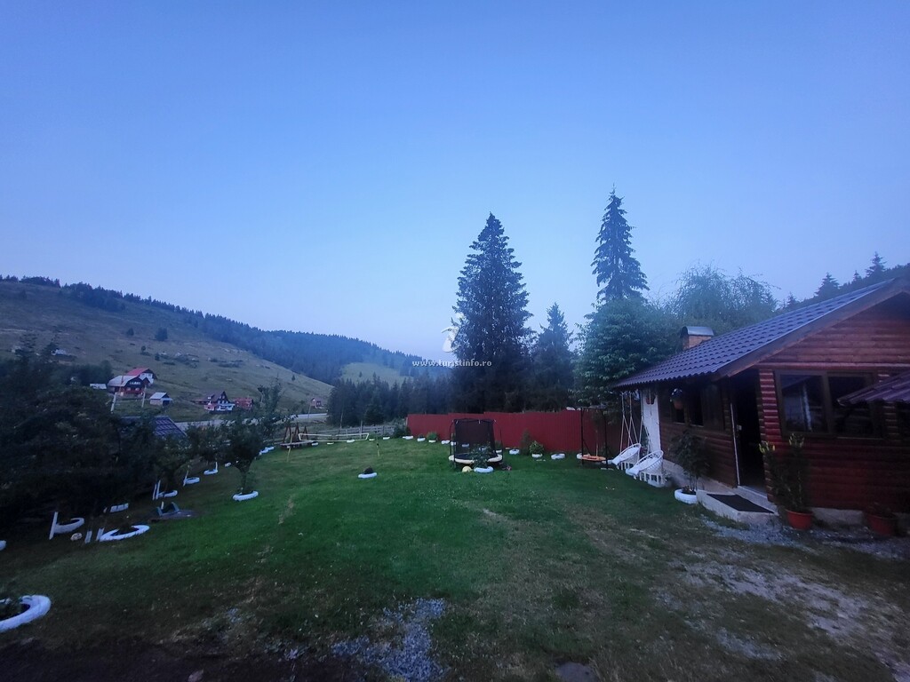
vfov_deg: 89.9
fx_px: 342
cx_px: 455
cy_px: 341
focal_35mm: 13
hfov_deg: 106.2
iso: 125
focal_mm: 1.74
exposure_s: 1/50
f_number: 2.2
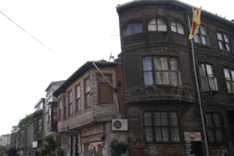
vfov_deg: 41.5
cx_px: 76
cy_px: 113
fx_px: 200
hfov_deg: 59.1
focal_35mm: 31
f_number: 8
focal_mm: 13
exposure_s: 1/250
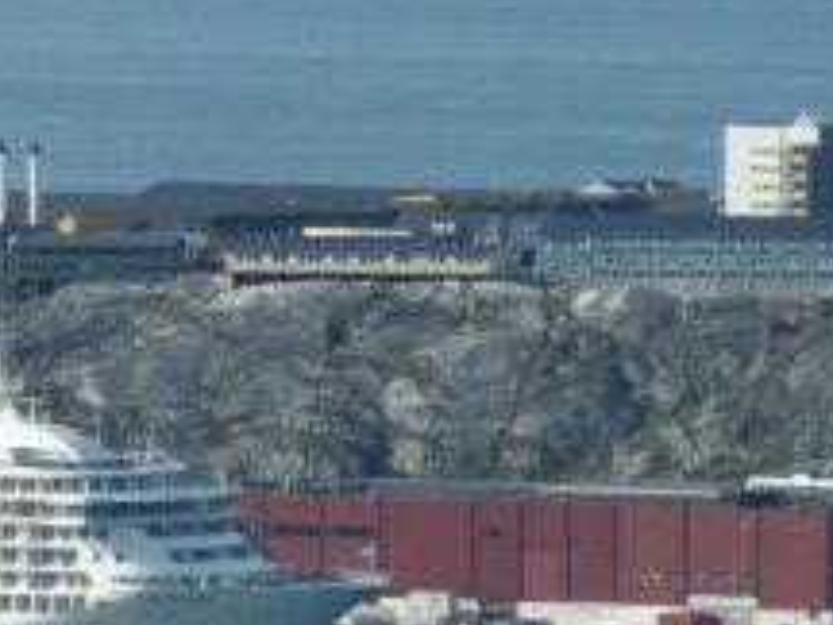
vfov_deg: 1.3
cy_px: 274
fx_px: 26687
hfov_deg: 1.8
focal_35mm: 1109
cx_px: 177
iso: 80
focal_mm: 49.2
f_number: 5.6
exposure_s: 1/500
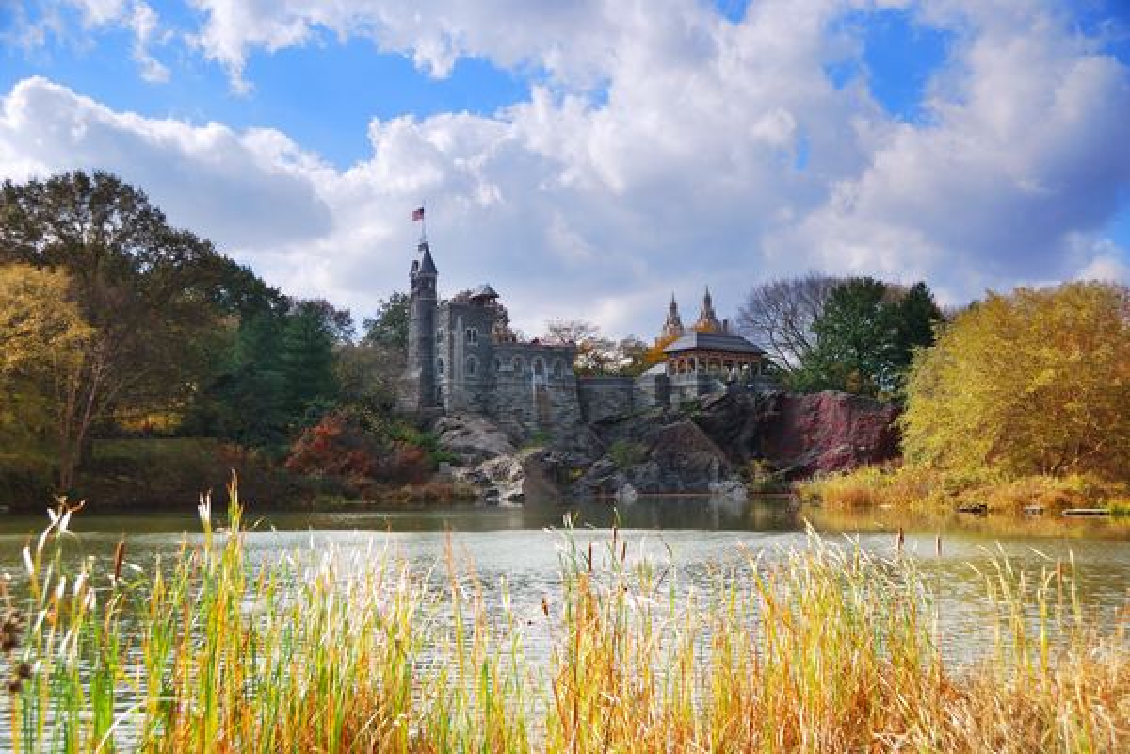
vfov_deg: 40.0
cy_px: 377
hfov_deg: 57.2
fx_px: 1036
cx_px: 565
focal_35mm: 33
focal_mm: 22
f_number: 5
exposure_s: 1/1000
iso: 100
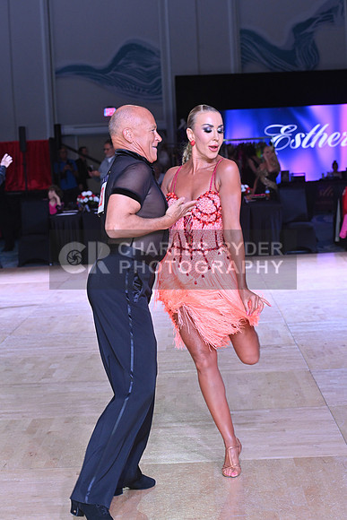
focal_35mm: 86
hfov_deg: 15.9
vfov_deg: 23.6
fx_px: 1243
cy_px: 260
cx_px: 174
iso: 1600
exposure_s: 1/200
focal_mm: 86
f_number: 6.3
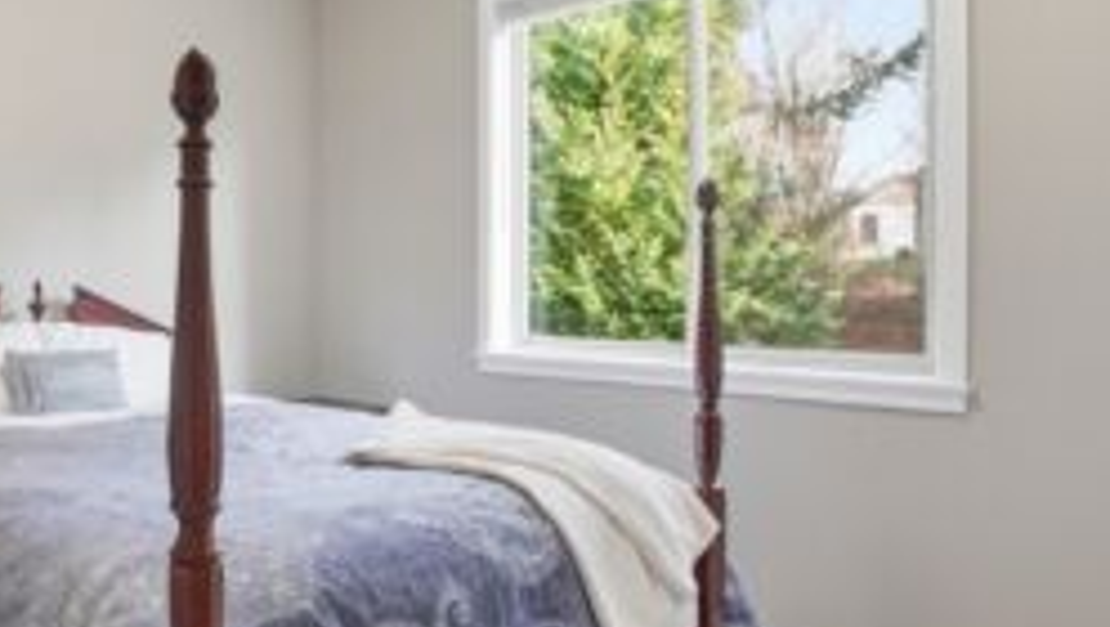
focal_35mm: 27
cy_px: 291
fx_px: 795
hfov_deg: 66.4
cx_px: 309
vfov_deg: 43.0
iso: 320
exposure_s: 1/30
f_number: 9
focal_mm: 16
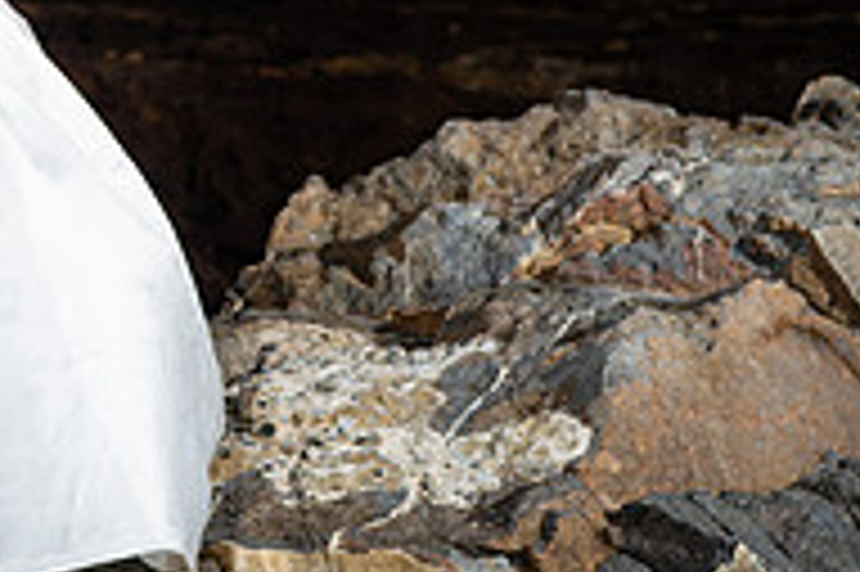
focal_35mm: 152
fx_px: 3628
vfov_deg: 8.9
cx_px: -279
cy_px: -160
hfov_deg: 13.0
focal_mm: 50
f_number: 2.8
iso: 50
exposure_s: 1/250
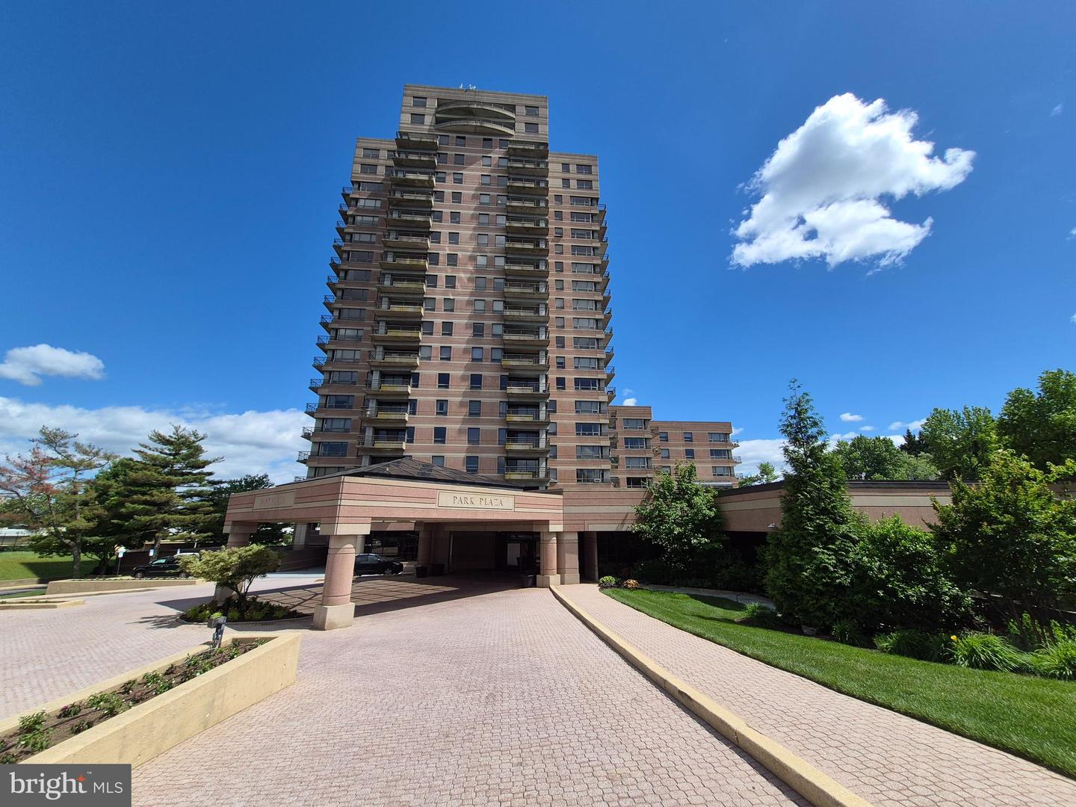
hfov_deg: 106.2
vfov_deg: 89.9
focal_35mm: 13
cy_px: 404
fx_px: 404
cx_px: 538
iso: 40
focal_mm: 1.74
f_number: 2.2
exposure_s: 1/2280
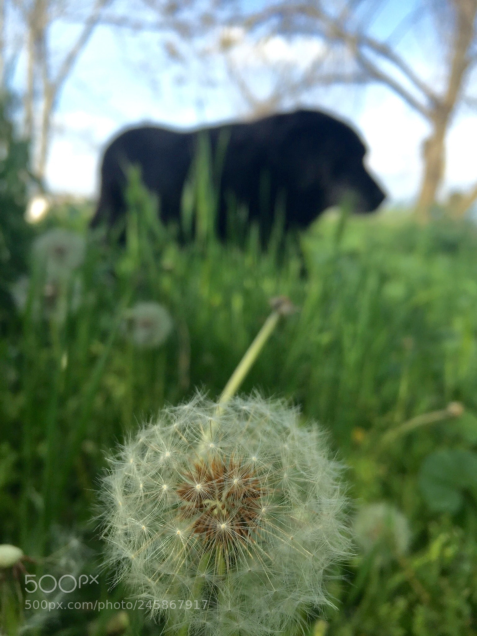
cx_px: 238
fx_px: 533
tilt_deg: -6.5
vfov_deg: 61.7
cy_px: 318
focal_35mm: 29
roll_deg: -2.5
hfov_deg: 48.2
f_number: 2.2
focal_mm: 4.15
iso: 32
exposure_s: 1/520
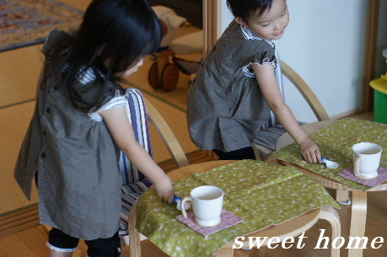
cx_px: 194
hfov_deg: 27.0
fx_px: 805
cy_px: 128
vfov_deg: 18.1
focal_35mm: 75
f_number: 2
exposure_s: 1/80
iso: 200
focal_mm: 50
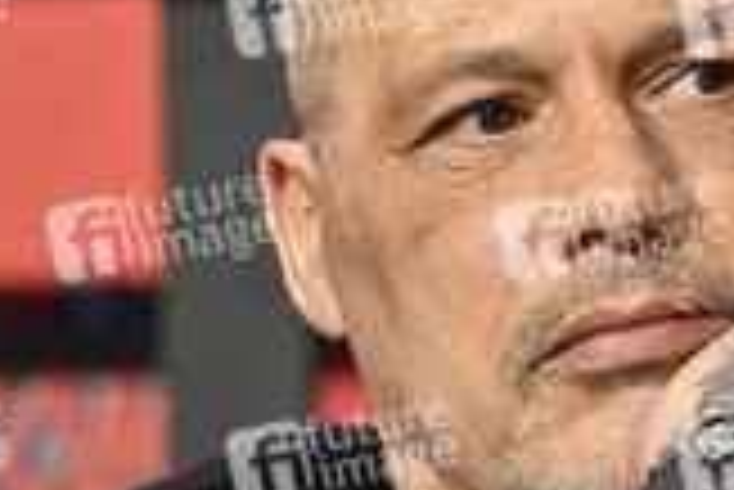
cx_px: 673
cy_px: 342
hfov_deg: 1.9
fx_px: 22529
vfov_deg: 1.2
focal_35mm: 1104
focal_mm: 400
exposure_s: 1/400
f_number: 5
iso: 2500
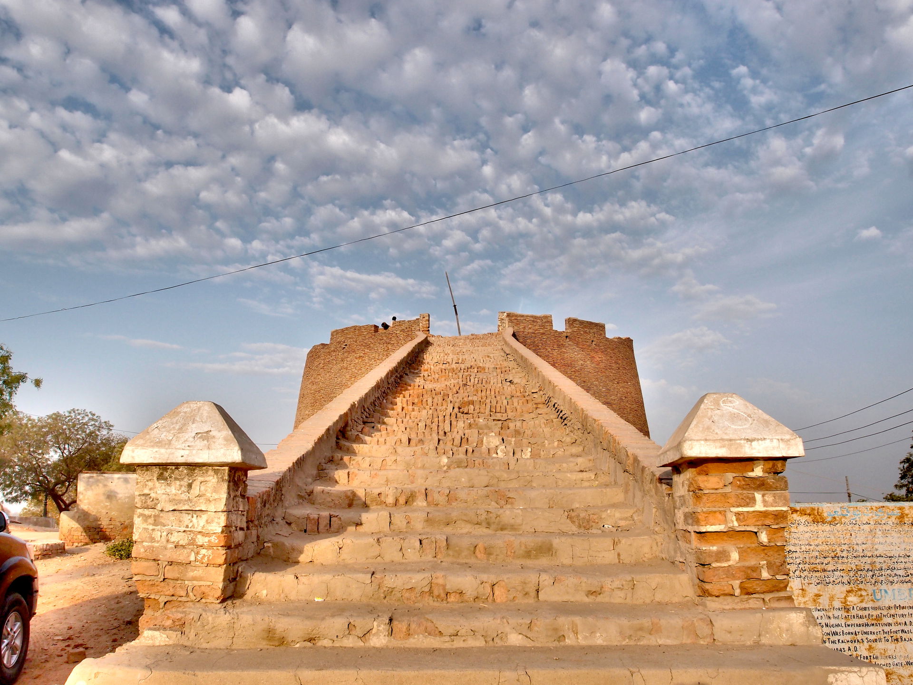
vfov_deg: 49.7
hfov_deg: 63.4
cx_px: 456
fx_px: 739
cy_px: 342
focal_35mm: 28
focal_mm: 6
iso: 100
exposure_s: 1/640
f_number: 4
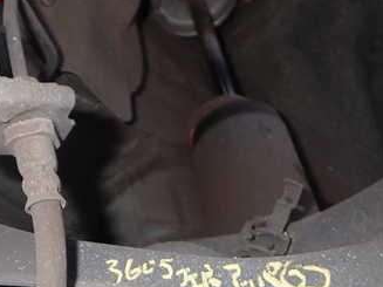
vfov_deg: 25.9
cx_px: 138
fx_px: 608
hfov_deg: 34.7
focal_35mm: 55
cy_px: 242
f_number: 2.3
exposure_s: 1/30
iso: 200
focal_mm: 5.4
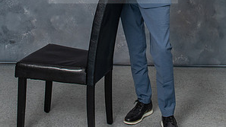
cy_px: -69
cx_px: 144
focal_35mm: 91
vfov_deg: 12.6
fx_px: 545
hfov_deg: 23.3
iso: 200
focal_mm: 28
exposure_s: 1/160
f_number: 5.6
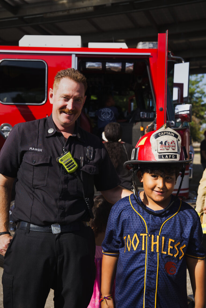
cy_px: 154
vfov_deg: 43.0
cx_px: 103
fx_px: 392
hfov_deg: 29.5
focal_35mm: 46
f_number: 4.5
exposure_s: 1/2000
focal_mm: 45.7
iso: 400
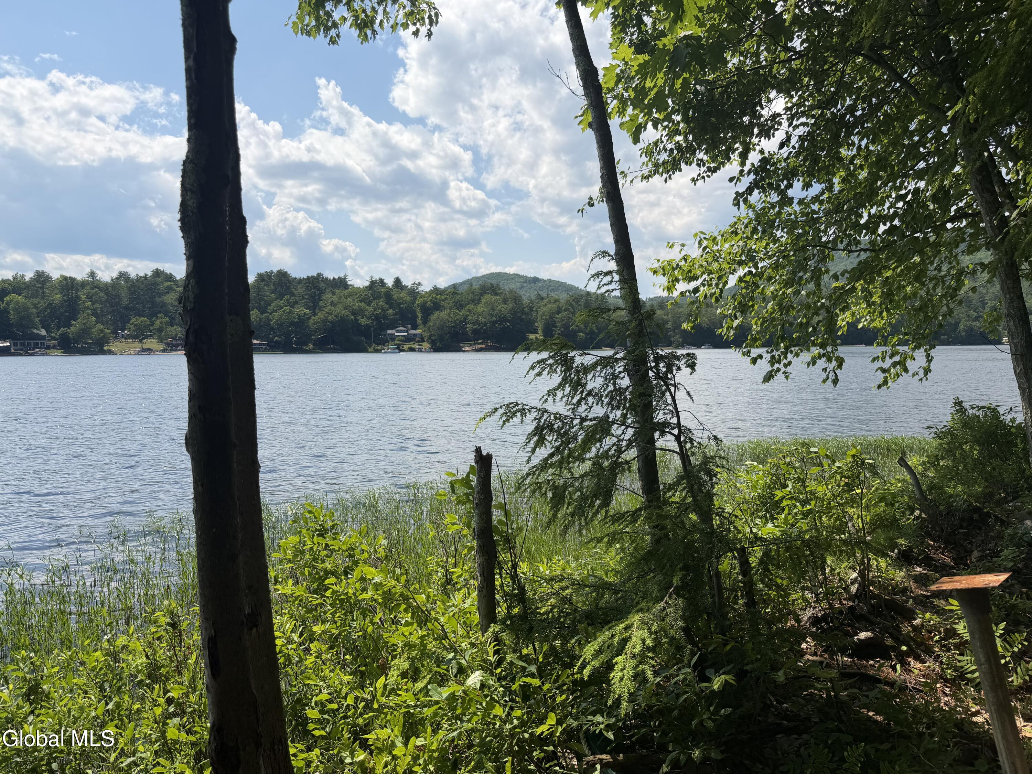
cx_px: 516
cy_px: 387
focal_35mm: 24
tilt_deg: -3.6
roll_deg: +0.8
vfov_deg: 56.8
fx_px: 716
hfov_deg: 71.6
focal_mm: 6.76
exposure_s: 1/5714
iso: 80
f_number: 1.78
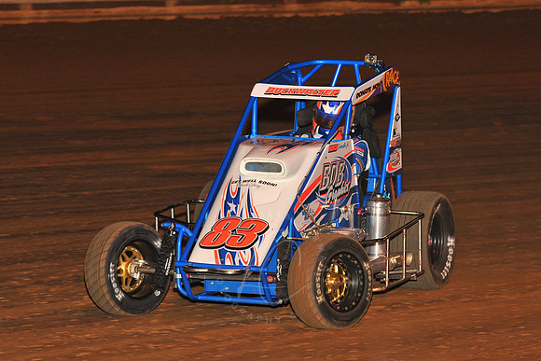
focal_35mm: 125
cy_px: 180
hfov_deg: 16.4
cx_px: 270
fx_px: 1879
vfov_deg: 11.0
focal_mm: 125
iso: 1000
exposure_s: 1/320
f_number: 6.3
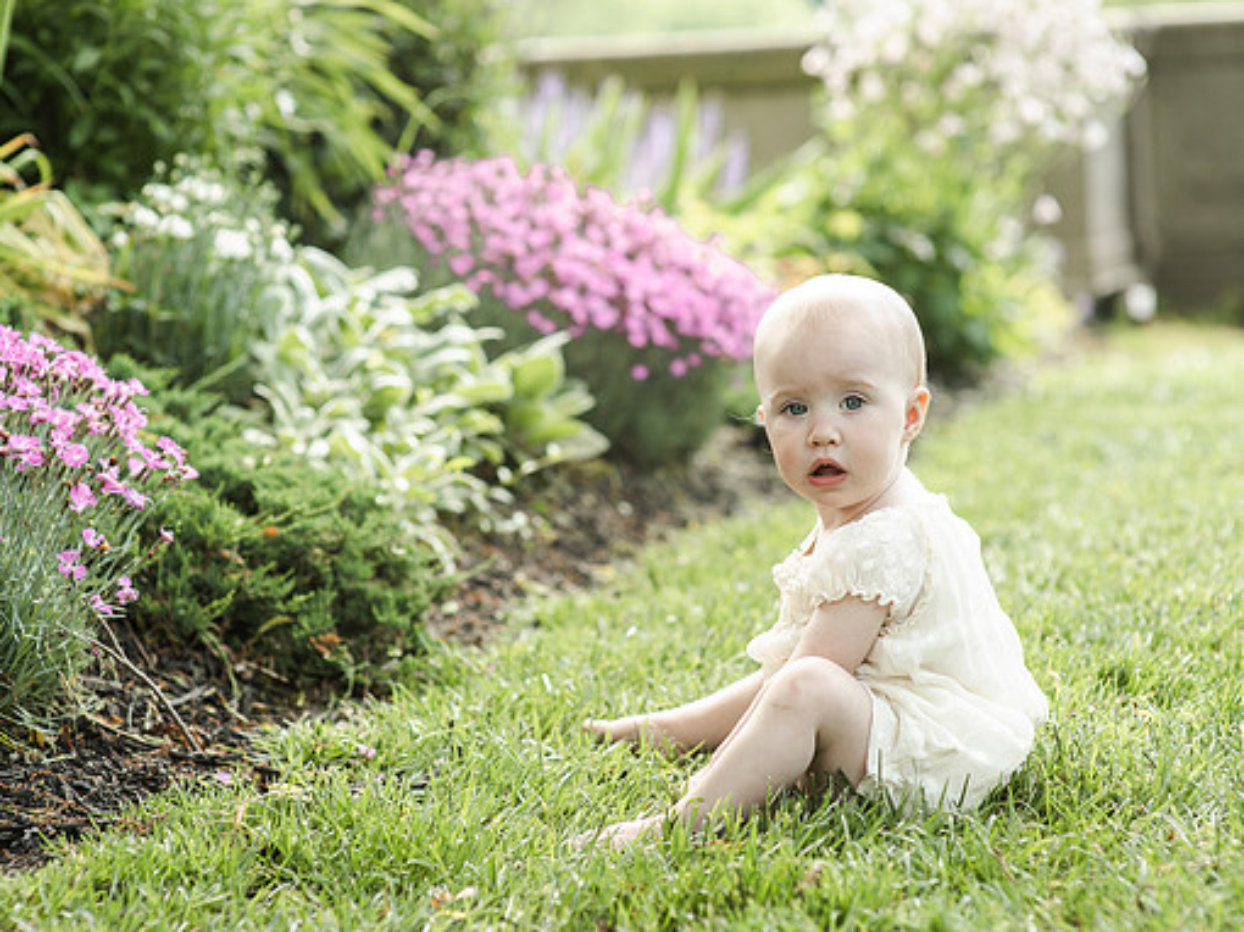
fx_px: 3341
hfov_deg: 21.1
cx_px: 573
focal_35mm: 93
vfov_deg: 15.9
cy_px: 462
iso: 800
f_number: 3.5
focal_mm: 85
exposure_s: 1/1000
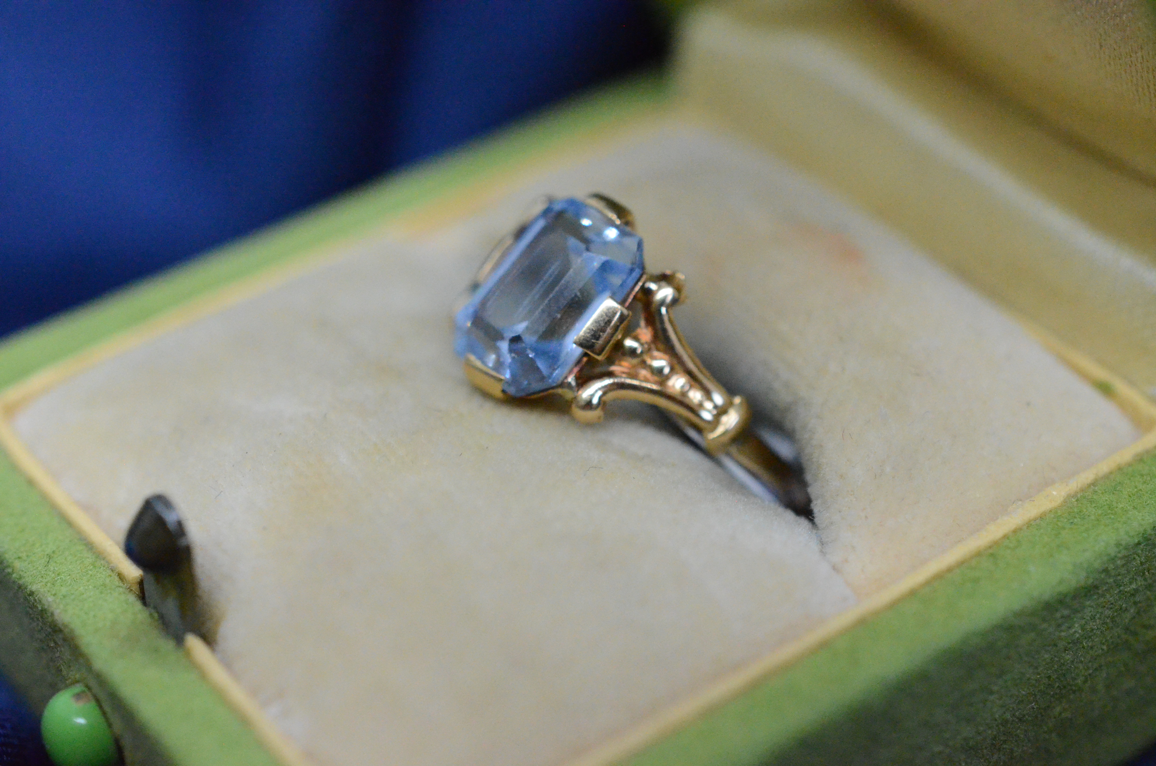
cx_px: 578
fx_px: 1923
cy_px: 383
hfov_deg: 33.5
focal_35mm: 60
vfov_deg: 22.5
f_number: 6.3
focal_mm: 40
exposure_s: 1/2500
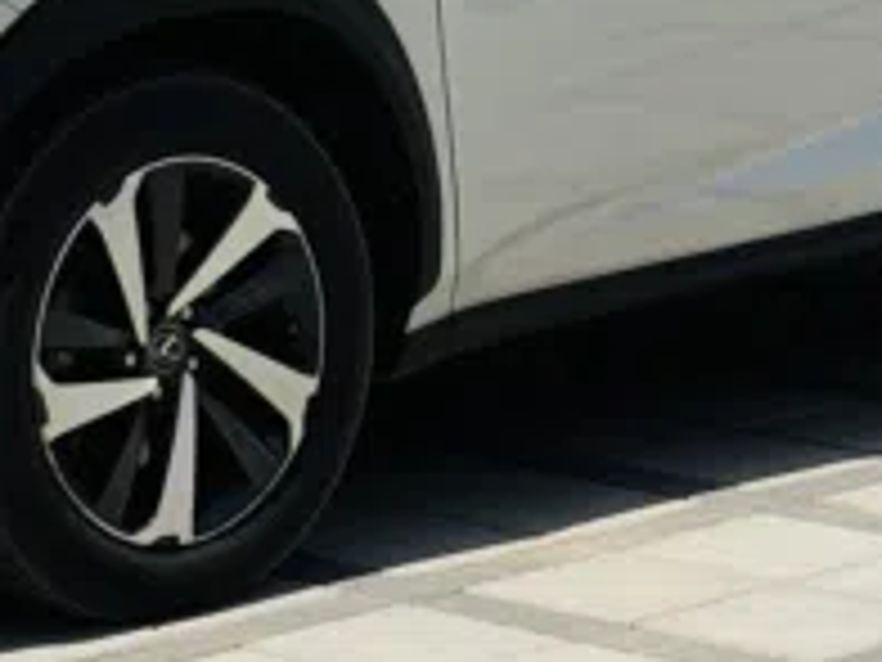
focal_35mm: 157
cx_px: 248
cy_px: -194
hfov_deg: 12.6
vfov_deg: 9.3
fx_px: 4000
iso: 64
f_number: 1.78
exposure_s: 1/7143
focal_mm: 6.76
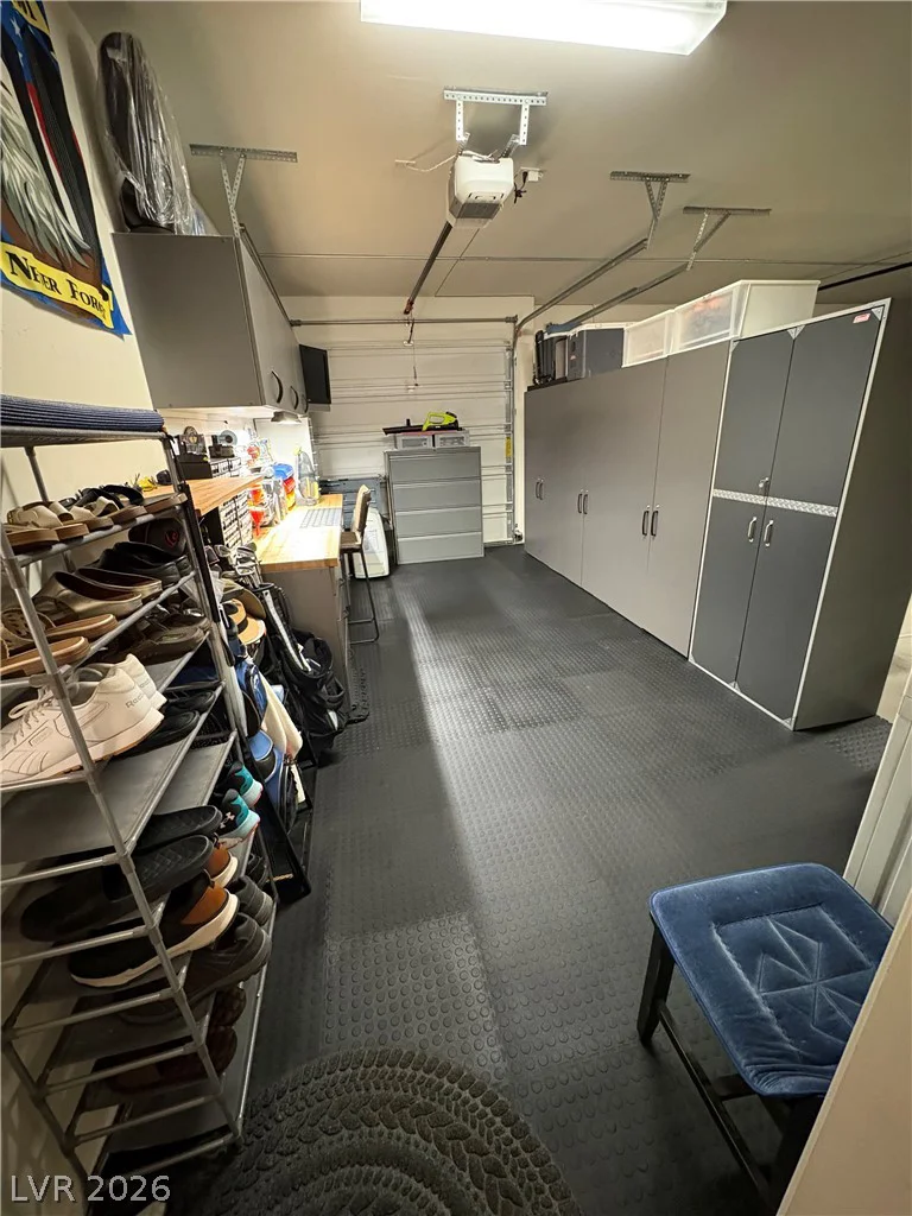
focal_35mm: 14
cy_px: 608
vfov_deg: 102.1
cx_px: 456
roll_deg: +3.3
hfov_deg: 85.7
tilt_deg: -20.7
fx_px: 492
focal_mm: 2.22
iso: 800
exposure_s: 1/30
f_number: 2.2
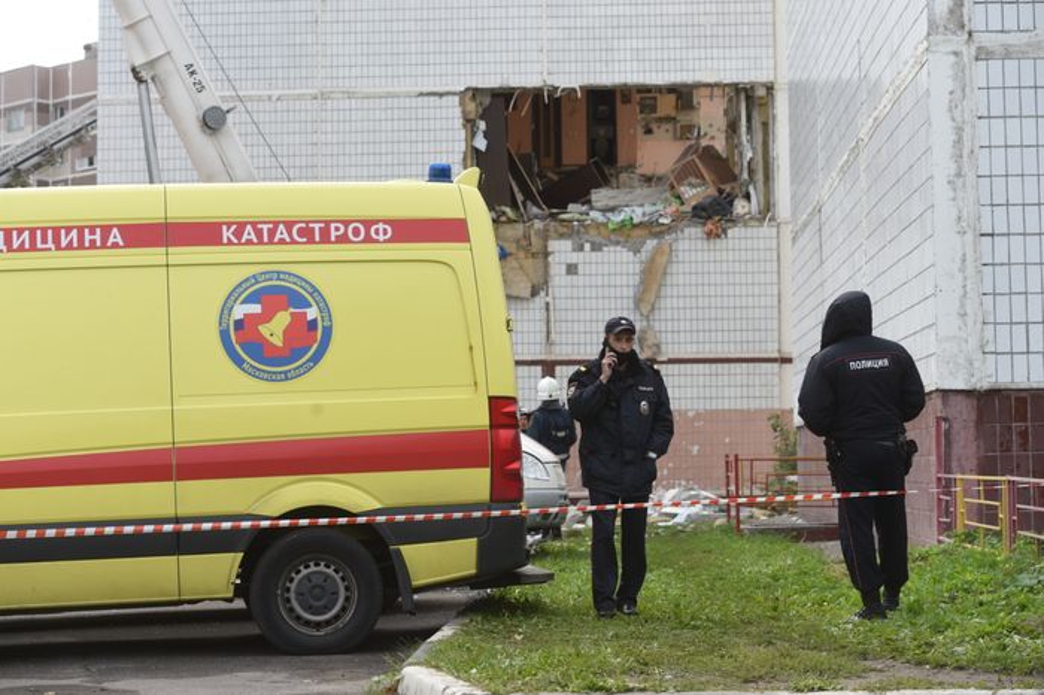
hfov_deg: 28.9
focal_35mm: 70
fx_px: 2029
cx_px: 522
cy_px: 348
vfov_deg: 19.4
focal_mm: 70
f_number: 5.6
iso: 560
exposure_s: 1/1000
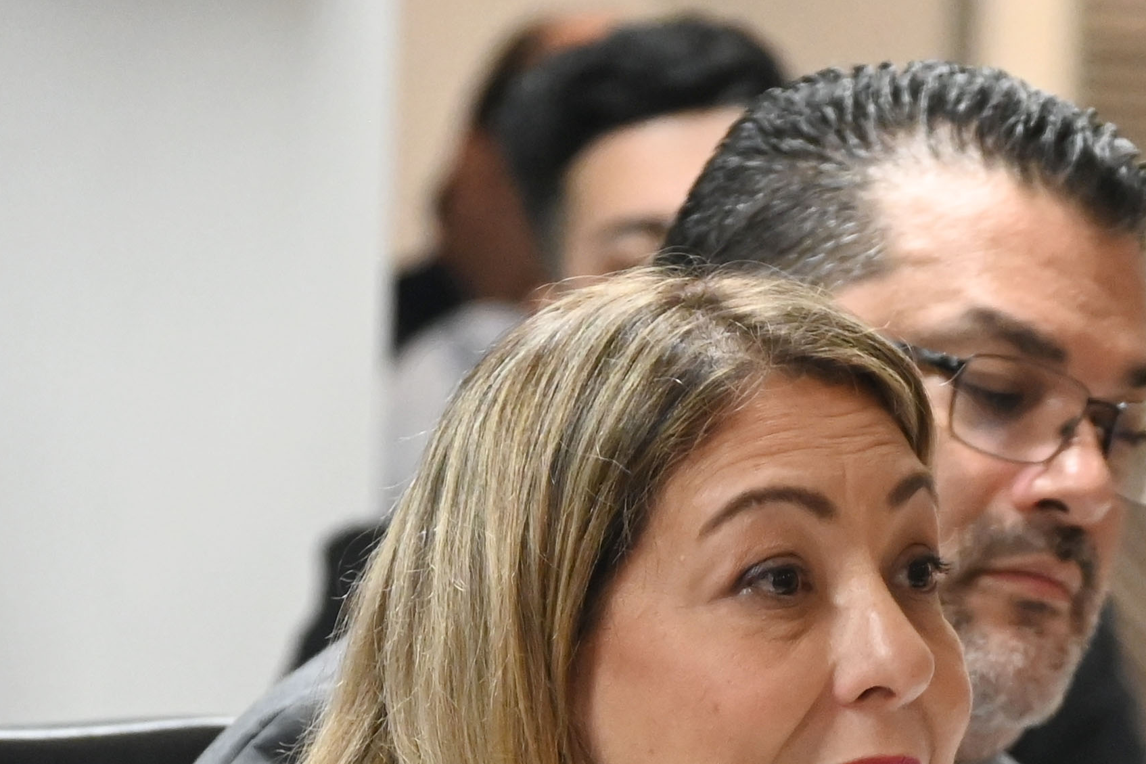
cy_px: 811
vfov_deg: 2.4
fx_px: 18269
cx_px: 777
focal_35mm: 574
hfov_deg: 3.6
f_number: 5.6
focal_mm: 165
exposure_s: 1/200
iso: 5000
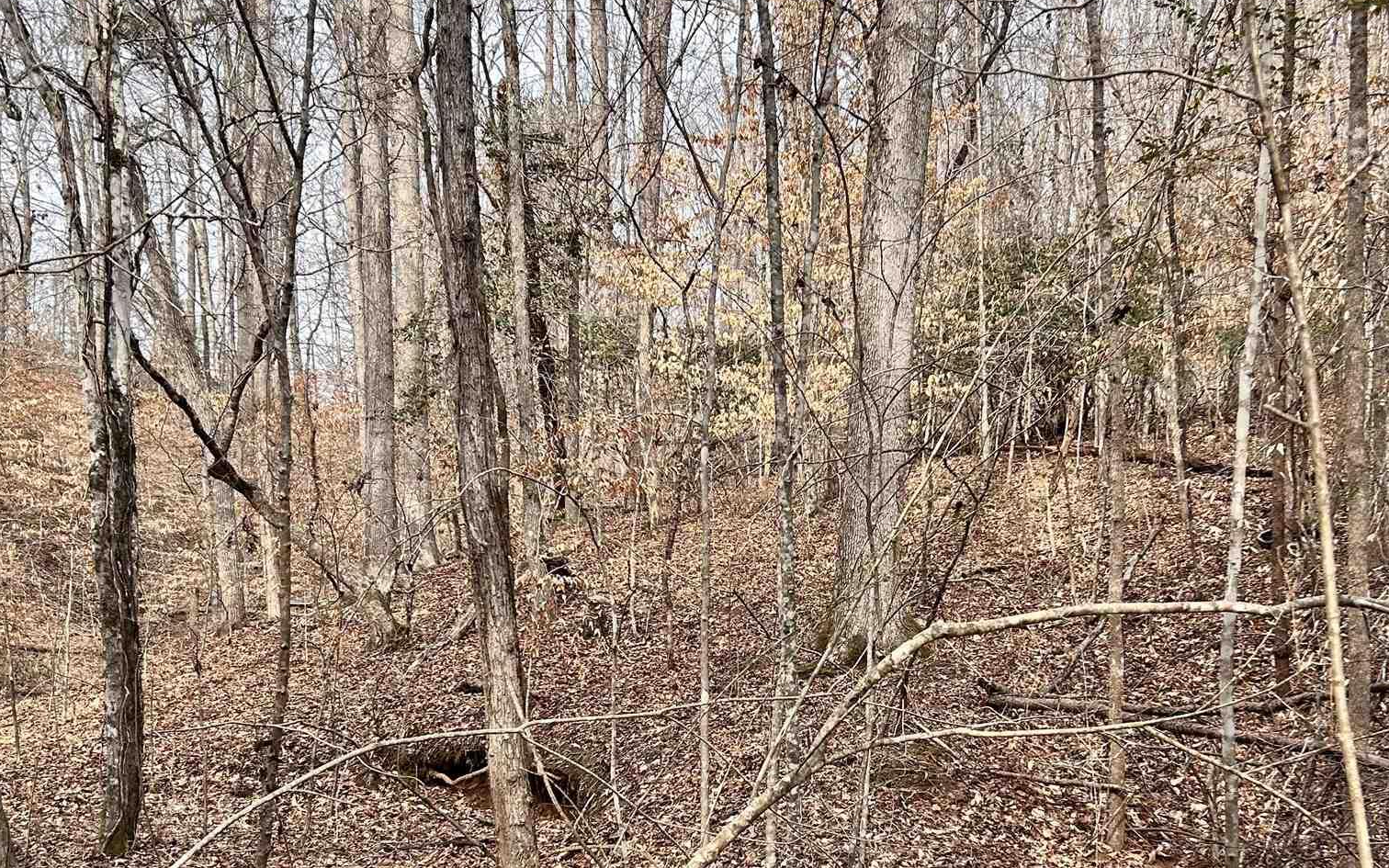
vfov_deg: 29.9
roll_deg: +0.2
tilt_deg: -1.5
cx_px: 760
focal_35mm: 42
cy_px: 678
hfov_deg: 47.1
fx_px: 1590
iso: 50
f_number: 1.5
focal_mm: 5.7
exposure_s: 1/1038
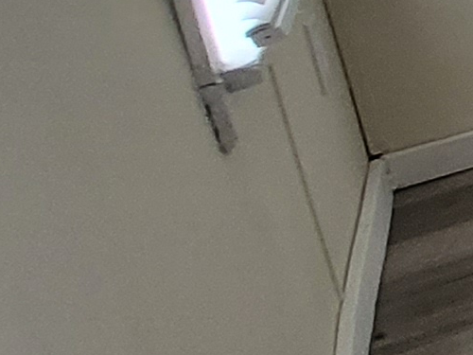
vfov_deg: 12.9
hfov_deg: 8.2
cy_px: -288
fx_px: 1421
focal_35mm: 104
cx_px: 1872
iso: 160
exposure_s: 1/60
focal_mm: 2.2
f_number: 2.2
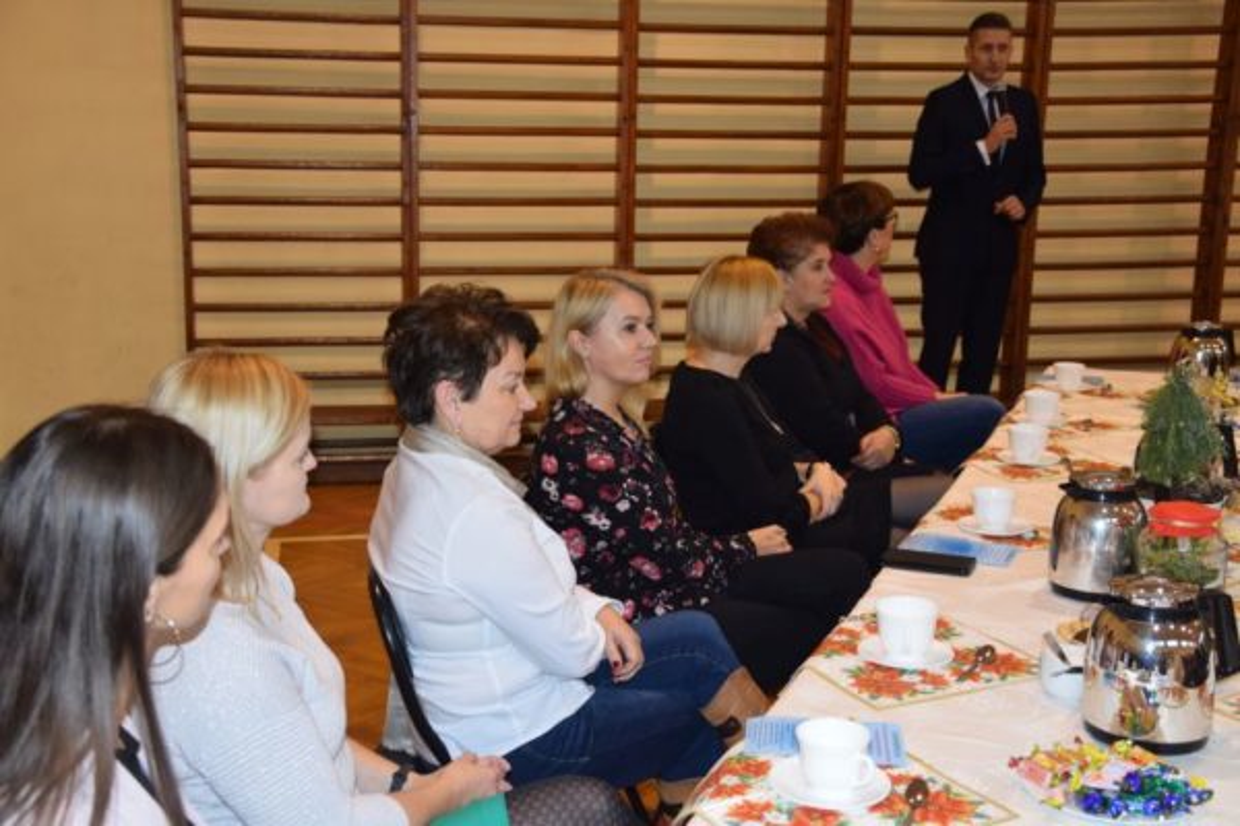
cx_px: 620
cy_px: 413
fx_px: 1550
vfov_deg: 29.9
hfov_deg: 43.6
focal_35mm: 45
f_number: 4.5
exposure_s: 1/100
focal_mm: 30
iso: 800
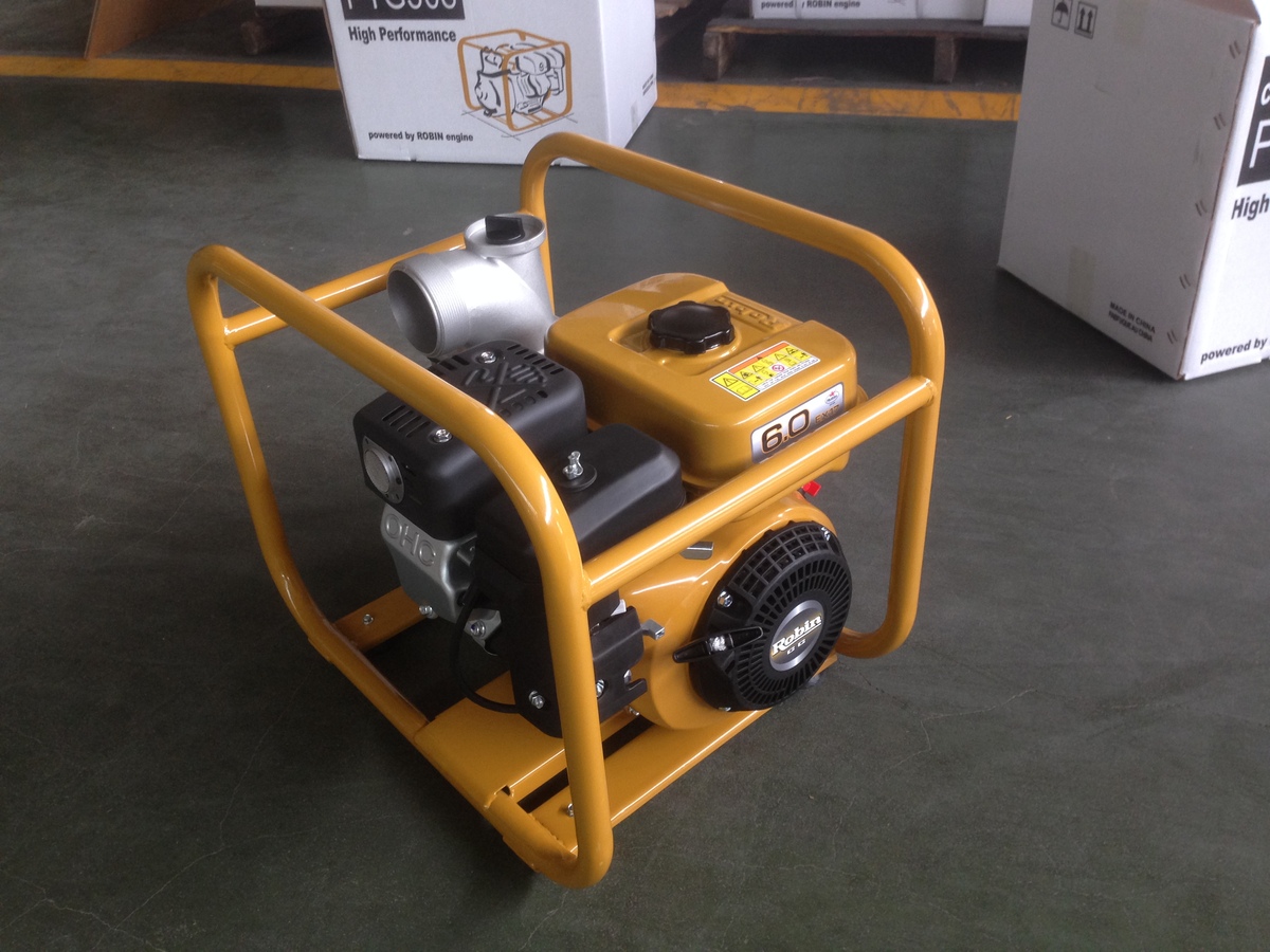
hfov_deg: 55.4
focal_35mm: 33
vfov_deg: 42.9
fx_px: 1211
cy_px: 476
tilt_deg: -34.4
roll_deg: +4.2
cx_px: 635
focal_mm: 4.12
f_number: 2.4
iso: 100
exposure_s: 1/20
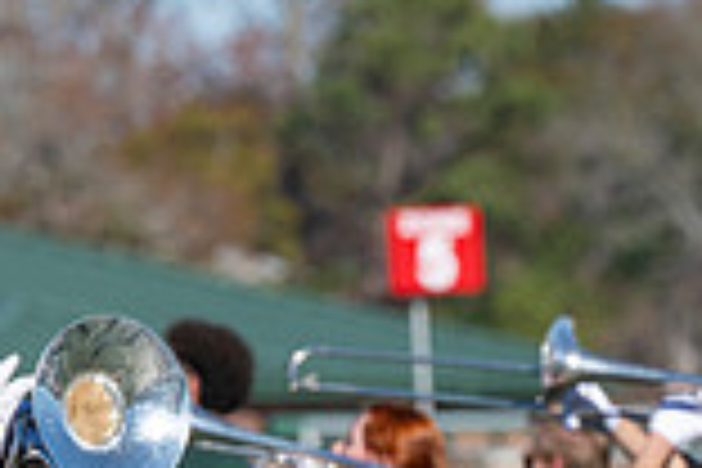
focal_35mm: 708
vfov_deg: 1.9
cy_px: 767
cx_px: 1012
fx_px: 13805
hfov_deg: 2.9
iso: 320
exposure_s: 1/2000
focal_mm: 190
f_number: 5
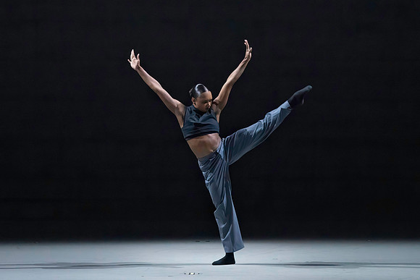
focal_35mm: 343
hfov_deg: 6.0
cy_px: 146
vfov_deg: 4.0
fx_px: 4000
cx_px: 181
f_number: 5.6
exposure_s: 1/400
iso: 20000
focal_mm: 259
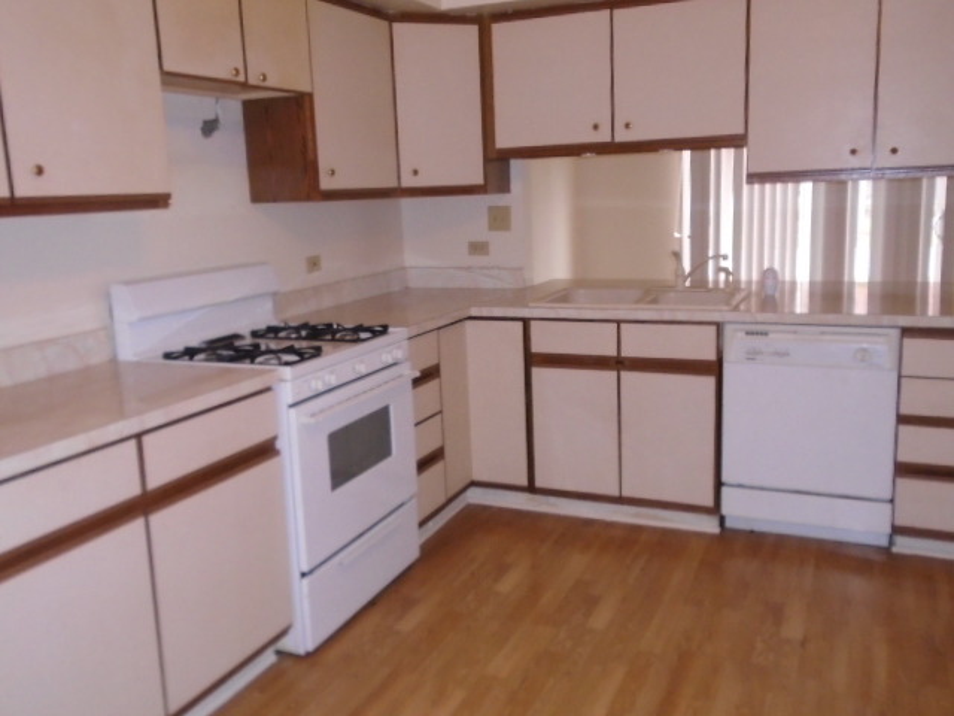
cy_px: 358
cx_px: 477
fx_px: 854
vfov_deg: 45.4
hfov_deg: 58.4
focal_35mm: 31
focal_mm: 5.5
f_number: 3.5
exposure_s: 1/40
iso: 400
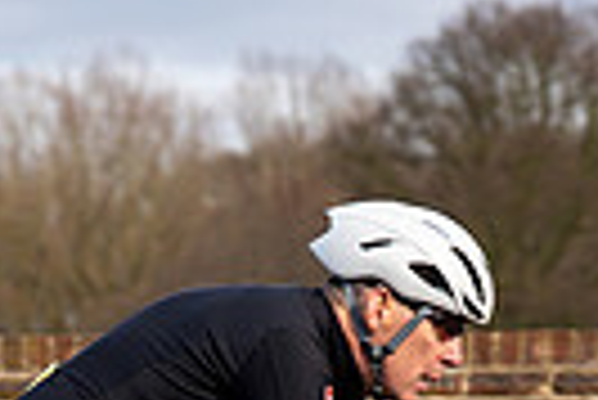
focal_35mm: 305
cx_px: 333
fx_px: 5072
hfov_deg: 6.7
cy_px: 474
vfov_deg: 4.5
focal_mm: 70
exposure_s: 1/800
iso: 100
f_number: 3.5
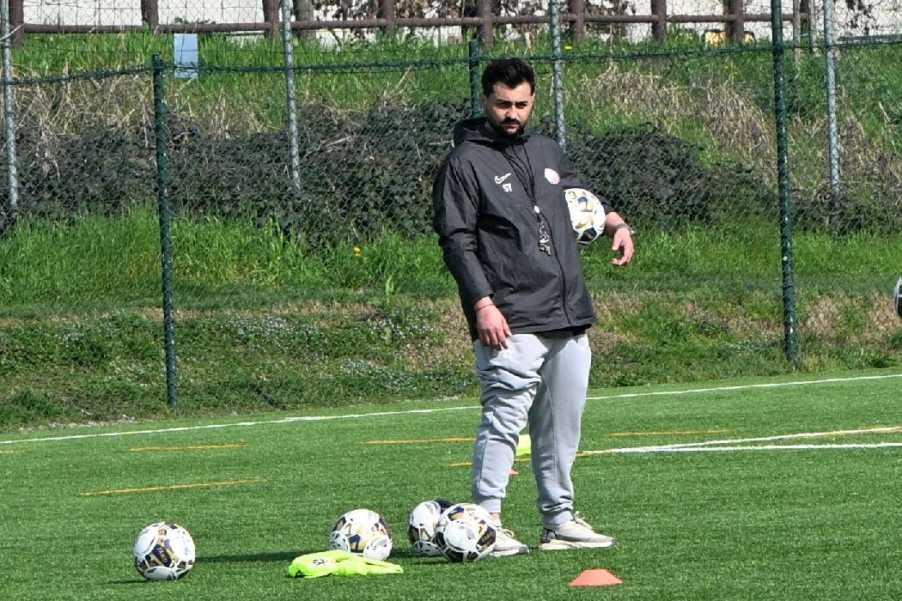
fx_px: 3006
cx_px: 490
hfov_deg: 17.1
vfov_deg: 11.4
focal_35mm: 120
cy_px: 307
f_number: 7.1
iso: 250
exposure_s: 1/1000
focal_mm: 70
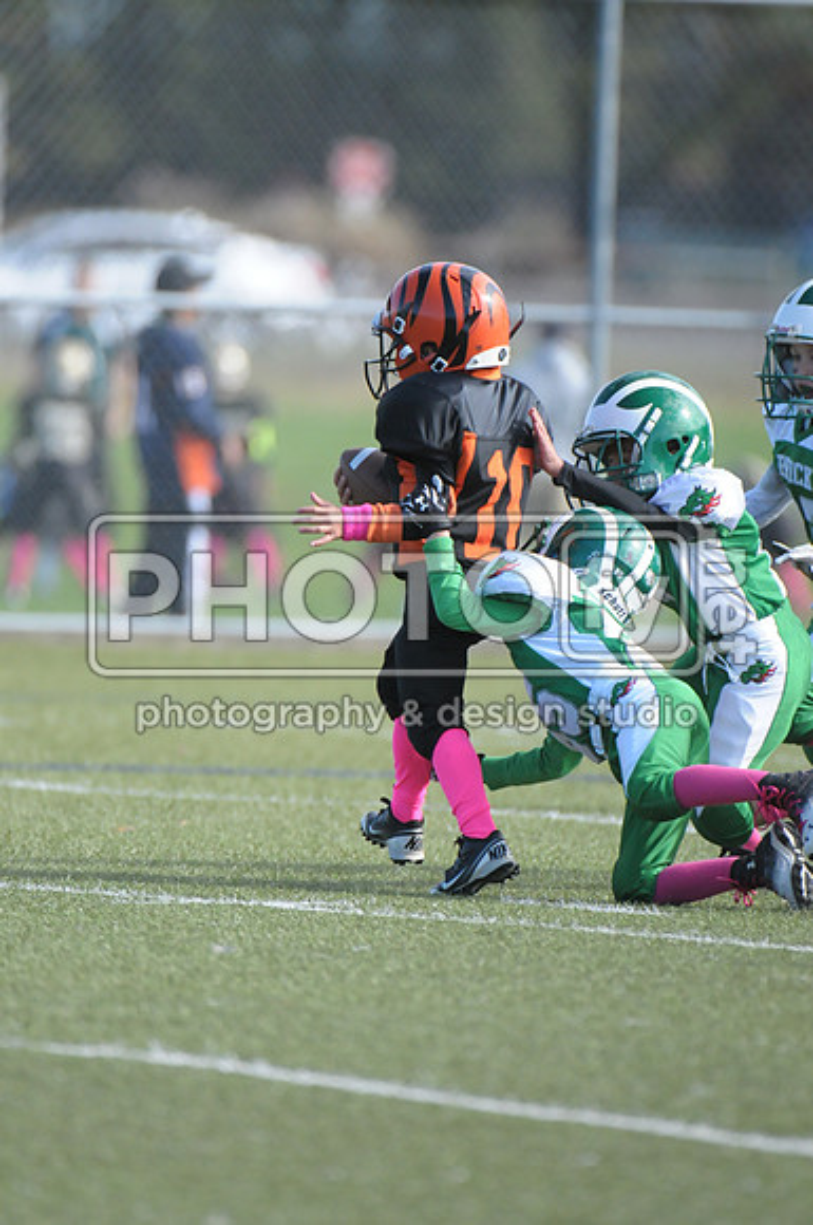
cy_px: 612
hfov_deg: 2.3
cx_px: 406
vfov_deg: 3.4
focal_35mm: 600
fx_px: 20384
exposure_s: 1/4000
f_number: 4
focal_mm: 400
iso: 1600
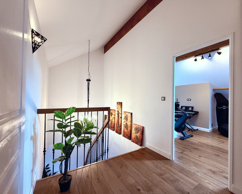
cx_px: 123
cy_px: 99
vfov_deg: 84.0
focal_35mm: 15
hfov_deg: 96.8
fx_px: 107
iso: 200
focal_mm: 2.22
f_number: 2.2
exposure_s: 1/50
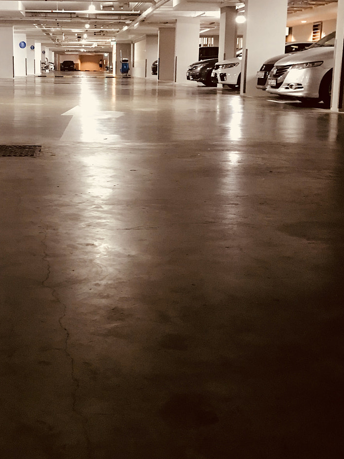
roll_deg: +0.7
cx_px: 107
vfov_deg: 39.5
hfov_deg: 30.0
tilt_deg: -11.2
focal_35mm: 48
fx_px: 636
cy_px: 191
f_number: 1.8
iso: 80
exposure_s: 1/7
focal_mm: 3.99
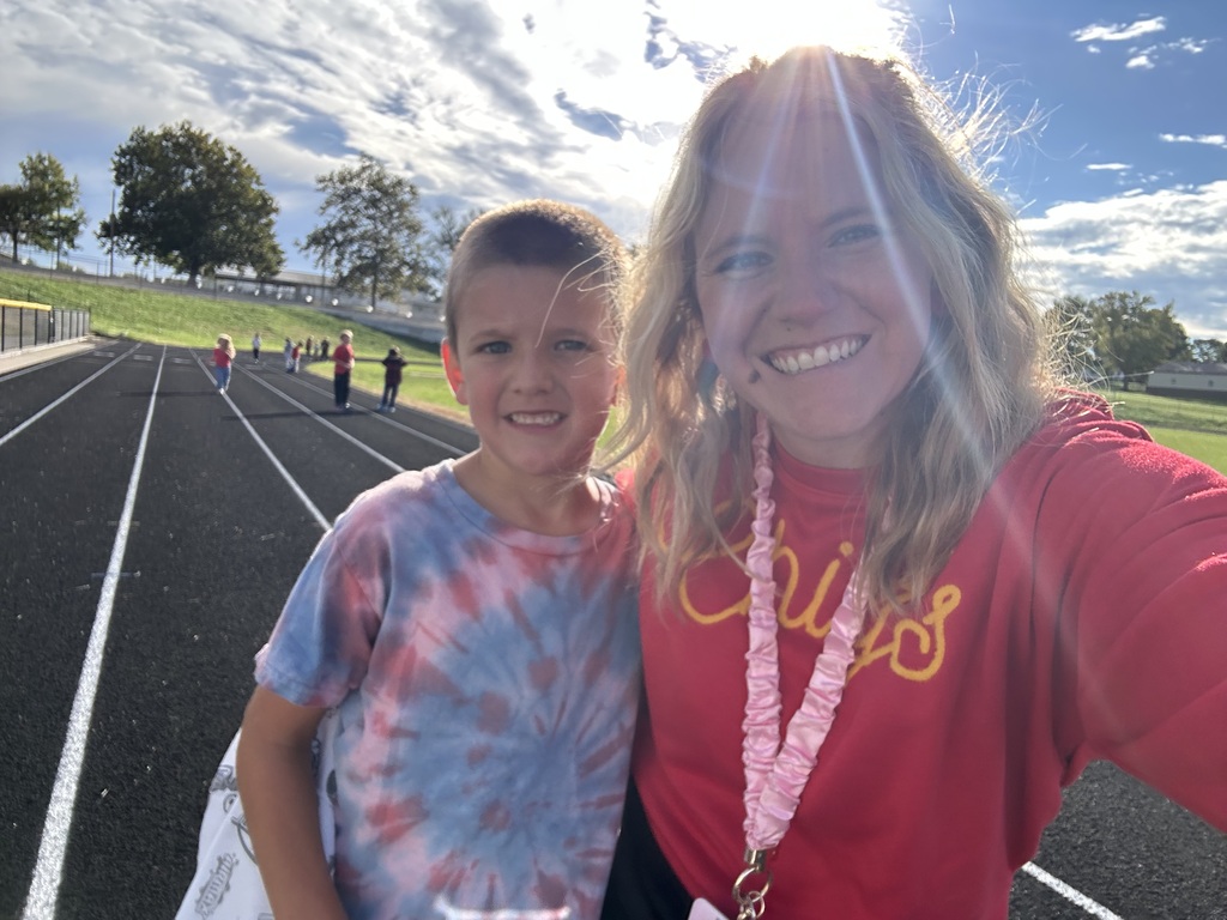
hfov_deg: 73.9
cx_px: 614
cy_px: 460
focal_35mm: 23
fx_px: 815
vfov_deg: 58.9
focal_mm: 2.69
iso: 25
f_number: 1.9
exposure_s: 1/675
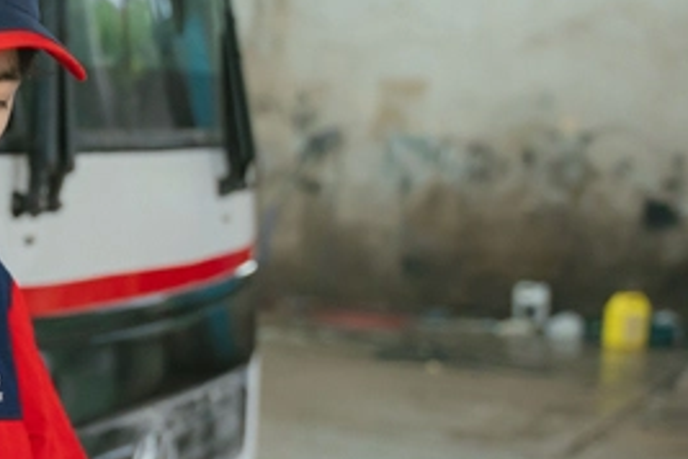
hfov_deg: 17.4
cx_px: -260
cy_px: 324
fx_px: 2081
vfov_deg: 12.6
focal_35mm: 109
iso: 2000
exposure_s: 1/160
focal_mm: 36.3
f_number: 2.8
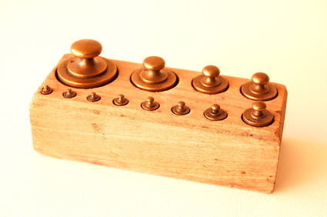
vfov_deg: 18.1
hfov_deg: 27.0
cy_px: 108
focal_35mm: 75
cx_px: 164
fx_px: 680
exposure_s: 1/80
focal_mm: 50
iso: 400
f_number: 9
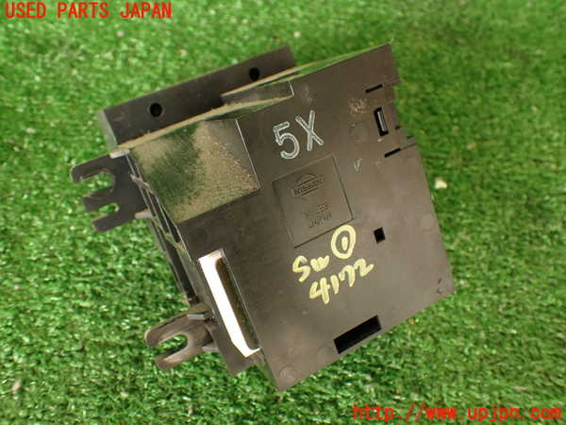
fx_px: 523
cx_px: 283
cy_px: 212
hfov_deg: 56.8
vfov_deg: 44.2
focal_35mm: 32
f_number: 2.4
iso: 200
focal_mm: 5.79
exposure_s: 1/50
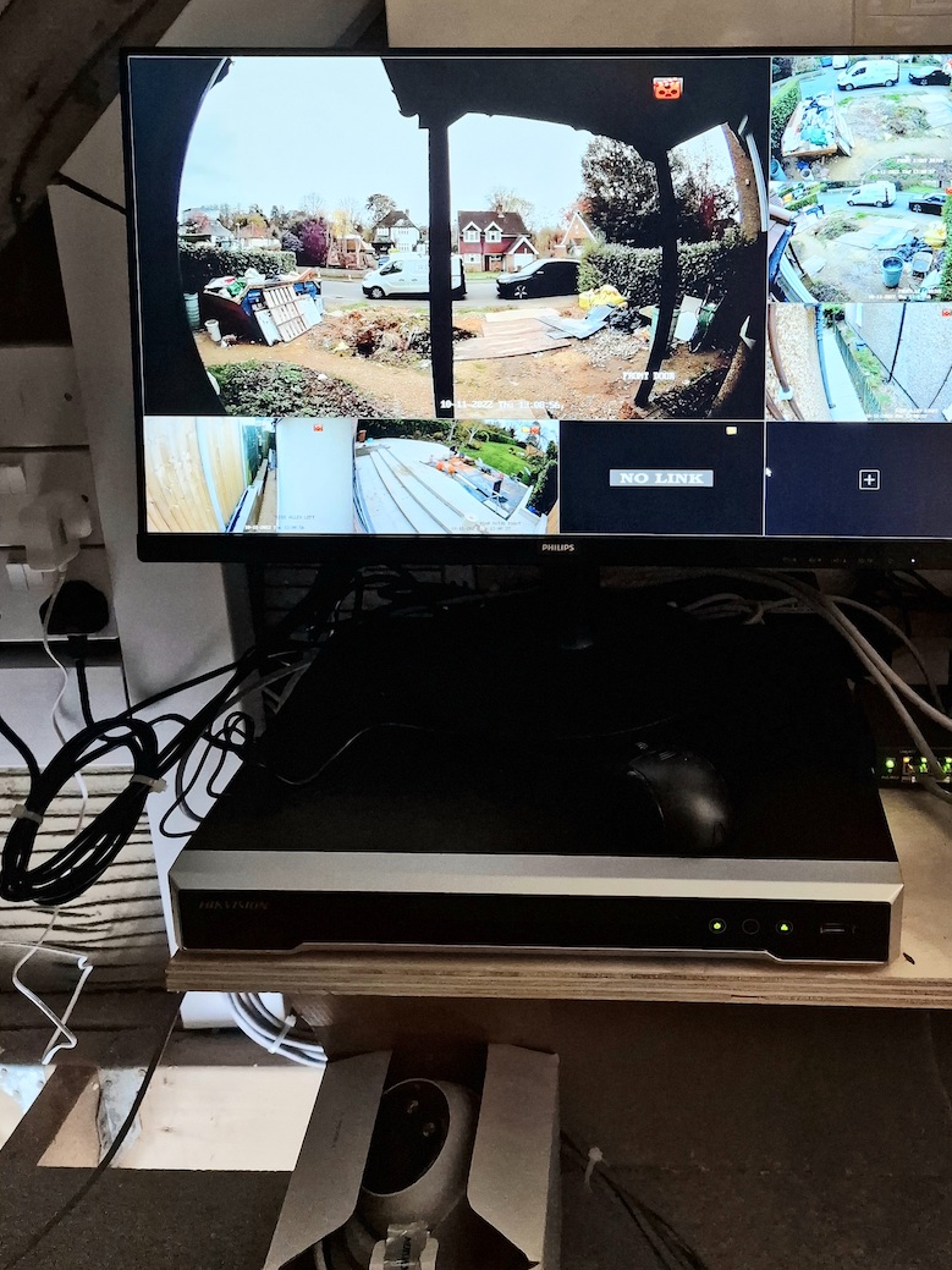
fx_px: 1137
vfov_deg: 57.2
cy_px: 434
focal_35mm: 31
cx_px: 633
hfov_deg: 44.8
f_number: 1.8
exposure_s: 1/100
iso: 500
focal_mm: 6.4
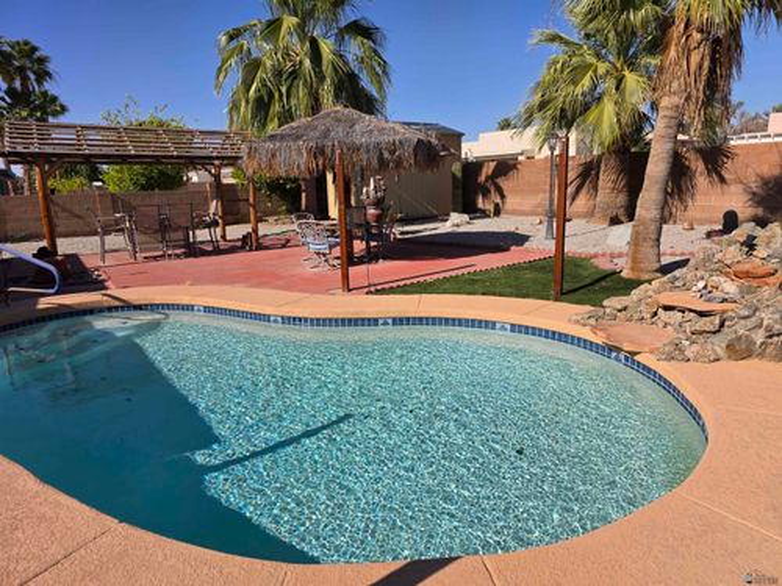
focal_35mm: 23
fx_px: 520
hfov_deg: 73.9
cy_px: 293
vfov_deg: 58.9
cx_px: 391
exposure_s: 1/7944
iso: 64
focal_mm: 6.3
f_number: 1.7
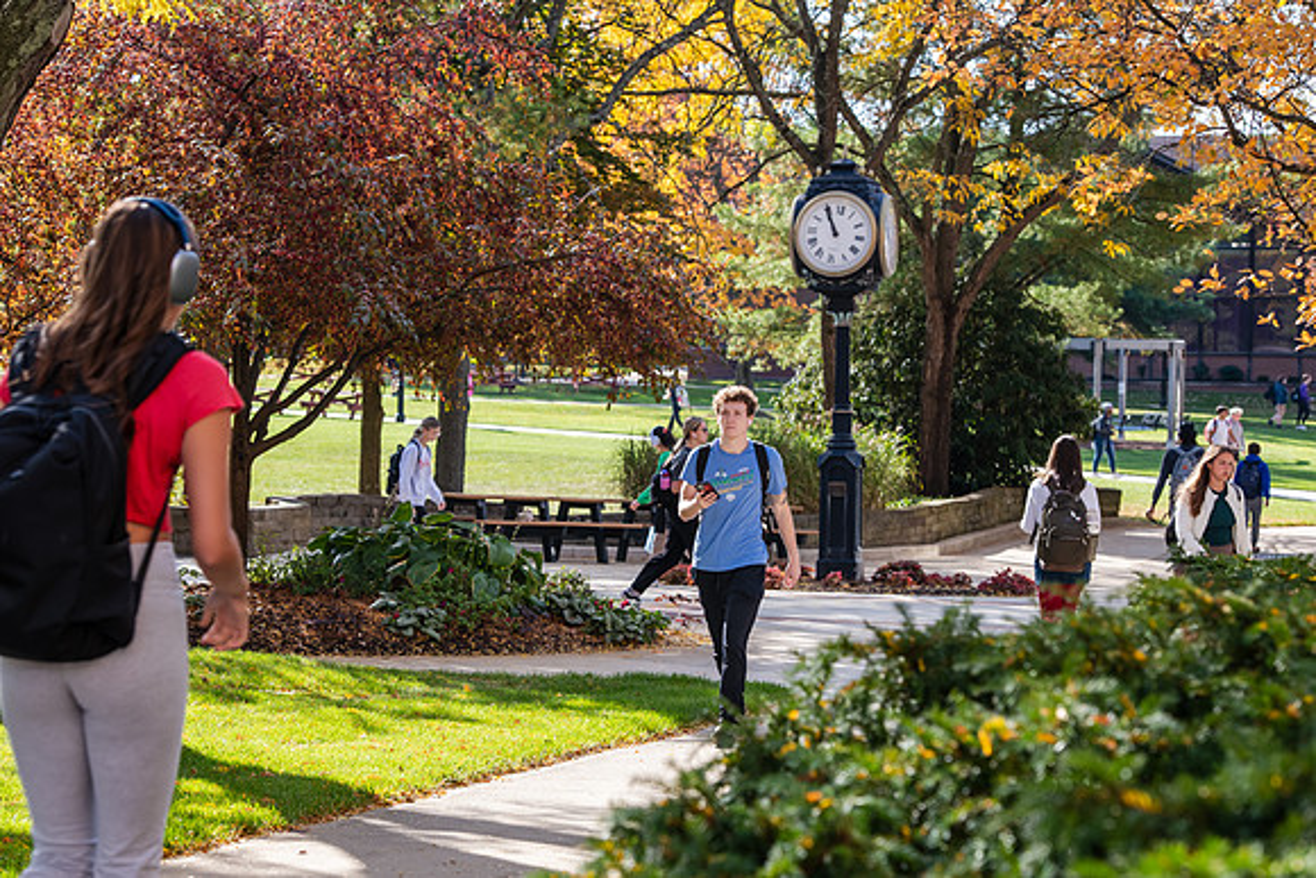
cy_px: 439
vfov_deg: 13.7
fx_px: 3656
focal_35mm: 100
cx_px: 658
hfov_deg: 20.4
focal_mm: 100
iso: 400
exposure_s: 1/250
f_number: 7.1
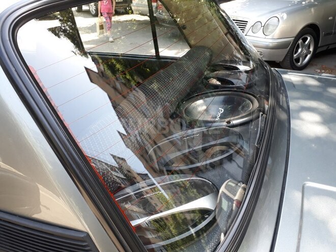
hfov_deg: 65.3
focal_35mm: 27
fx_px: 262
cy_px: 126
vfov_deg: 51.4
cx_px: 168
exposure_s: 1/100
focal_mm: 3.6
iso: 40
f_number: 1.9
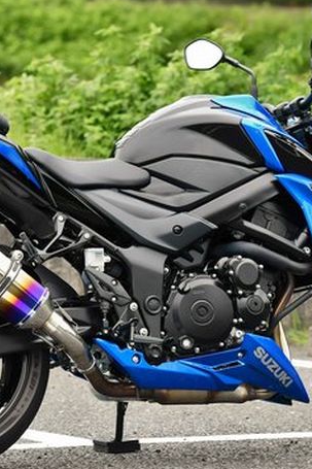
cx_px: 147
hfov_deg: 5.2
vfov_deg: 7.8
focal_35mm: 266
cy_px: 228
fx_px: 3458
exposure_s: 1/640
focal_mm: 105
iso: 640
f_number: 5
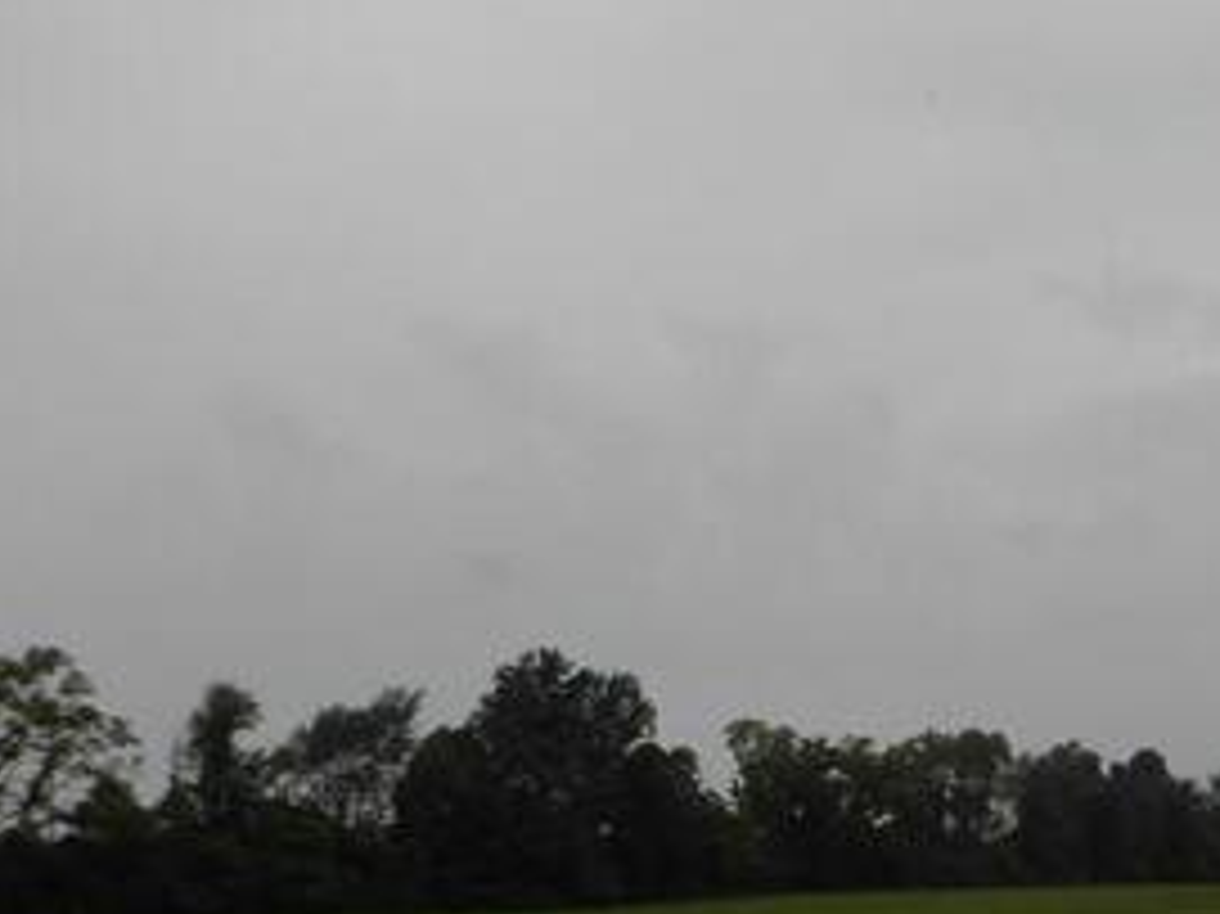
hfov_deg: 29.6
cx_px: 979
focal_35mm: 64
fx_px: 2255
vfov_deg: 22.6
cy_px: 711
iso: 80
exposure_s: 1/400
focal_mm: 4.6
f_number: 3.5
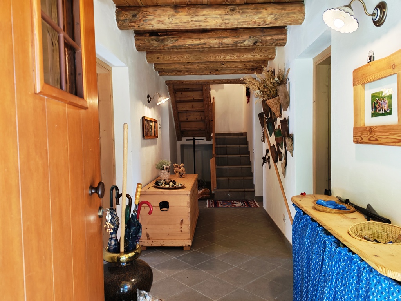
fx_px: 313
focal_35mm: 27
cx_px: 200
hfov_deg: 65.3
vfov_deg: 51.4
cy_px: 150
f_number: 1.9
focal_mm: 6.12
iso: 400
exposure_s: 1/100
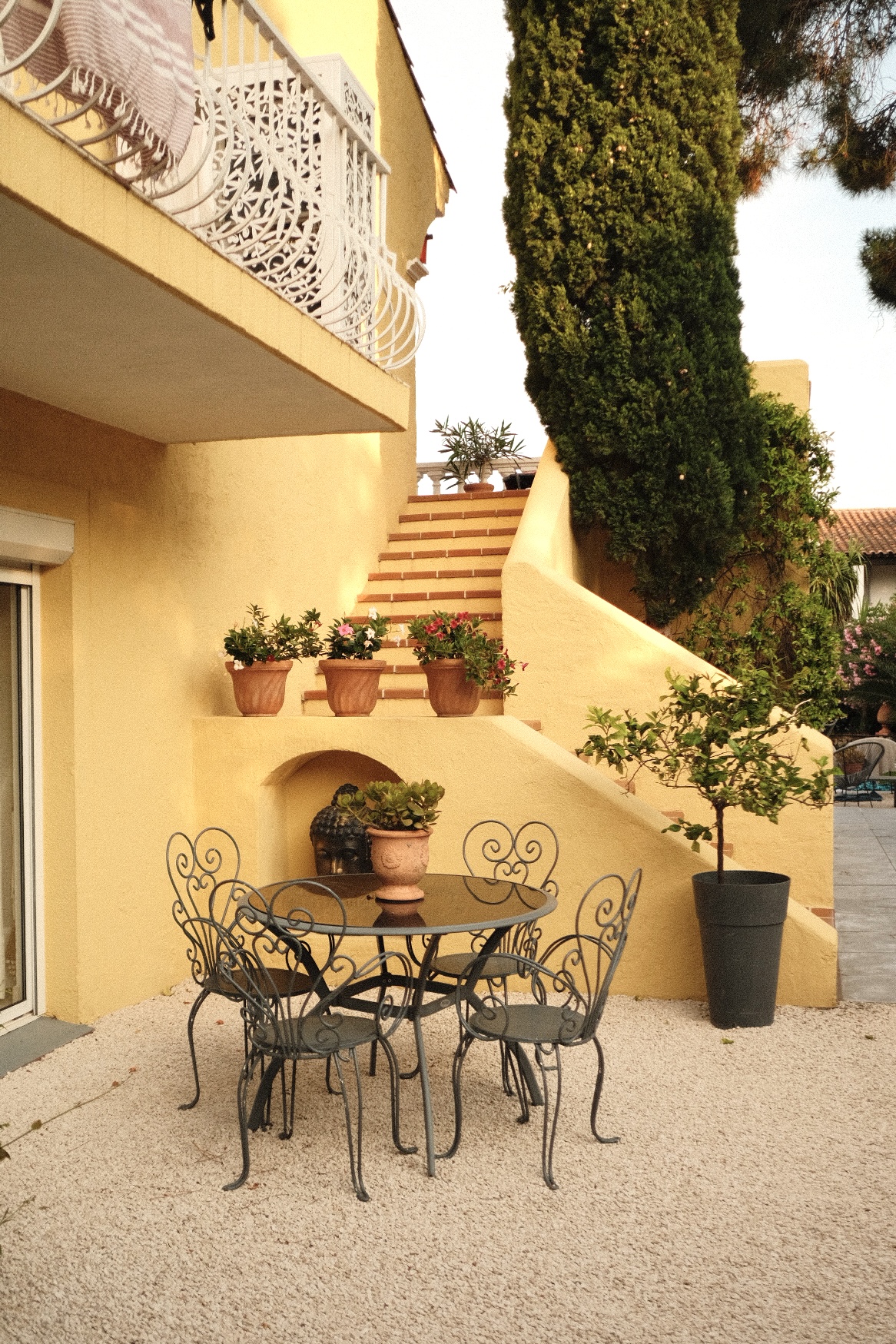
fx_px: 1307
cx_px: 448
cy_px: 672
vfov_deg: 54.4
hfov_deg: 37.9
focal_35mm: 35
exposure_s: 1/3000
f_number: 2
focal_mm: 23
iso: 400
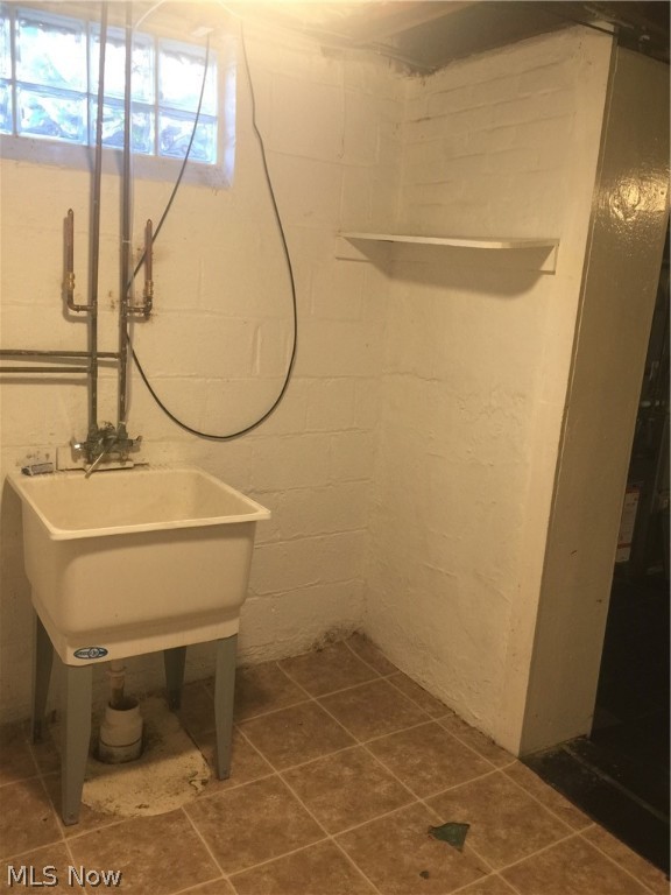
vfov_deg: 61.7
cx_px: 336
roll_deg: -4.1
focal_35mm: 29
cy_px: 448
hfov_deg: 48.2
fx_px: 750
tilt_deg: -11.5
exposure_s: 1/15
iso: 64
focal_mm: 4.15
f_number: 2.2
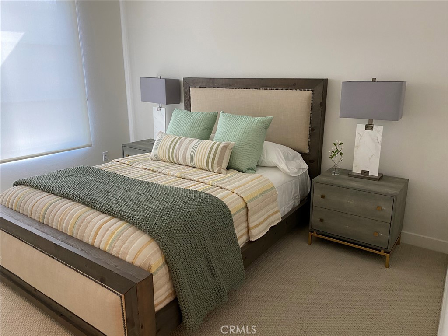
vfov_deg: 53.1
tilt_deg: -13.7
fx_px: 336
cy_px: 168
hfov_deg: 67.3
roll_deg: -1.9
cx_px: 224
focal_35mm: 26
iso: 200
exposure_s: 1/60
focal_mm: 4.25
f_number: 1.8
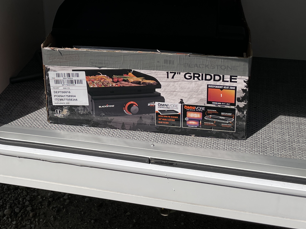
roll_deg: +5.1
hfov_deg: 31.0
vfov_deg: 23.4
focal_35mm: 61
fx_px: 539
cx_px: 69
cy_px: 27
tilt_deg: -18.9
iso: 32
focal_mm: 4.2
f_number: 1.6
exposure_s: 1/5814
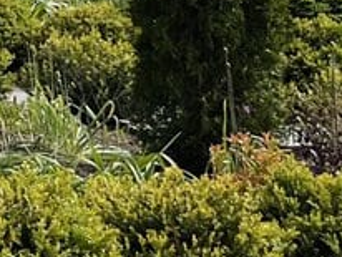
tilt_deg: +6.3
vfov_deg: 8.0
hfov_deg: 9.7
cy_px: -343
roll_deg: -0.8
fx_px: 1701
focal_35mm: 172
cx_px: -569
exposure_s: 1/3876
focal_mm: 5.1
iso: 50
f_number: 1.6
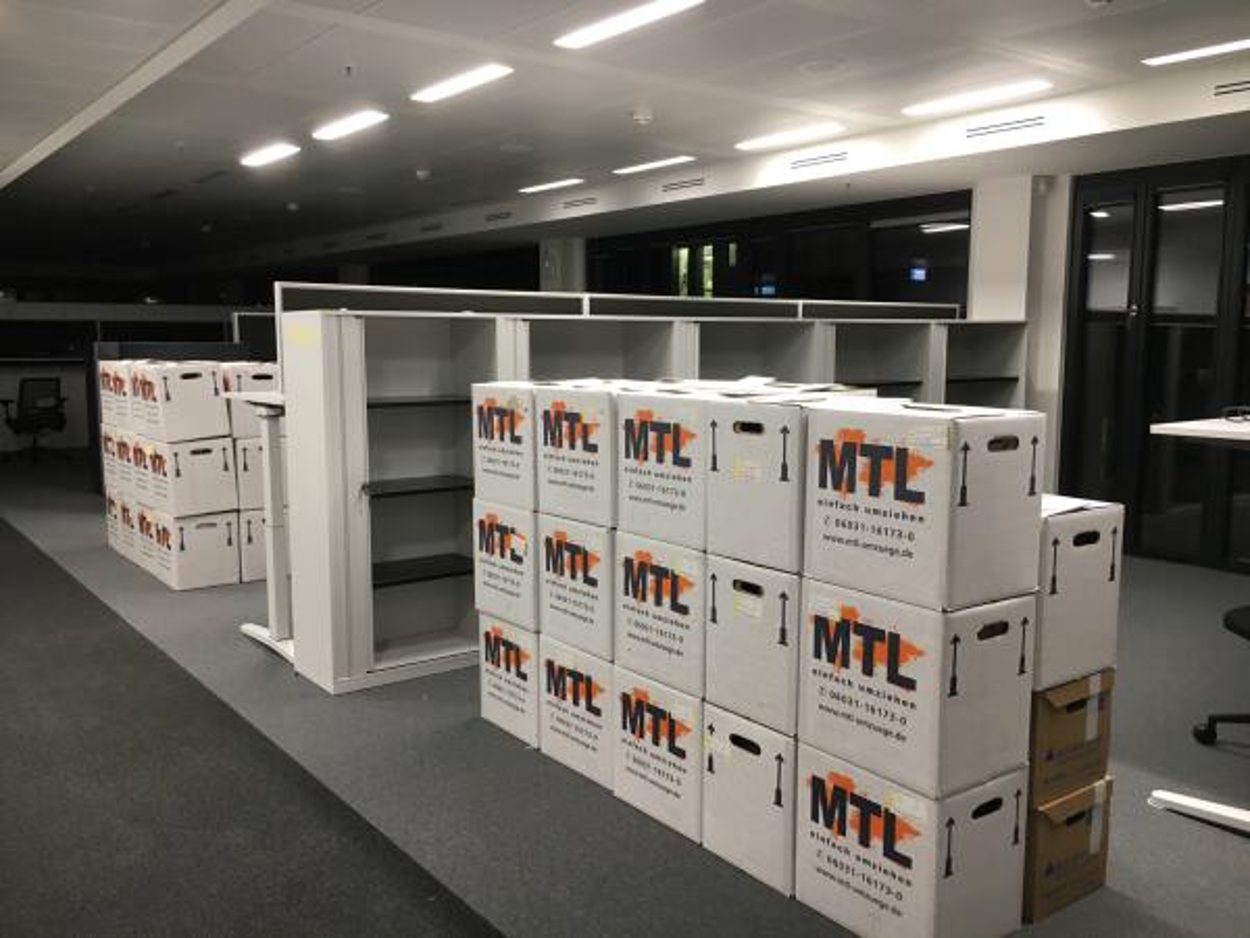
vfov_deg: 48.2
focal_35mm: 29
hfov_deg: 61.7
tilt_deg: -6.5
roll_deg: +0.4
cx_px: 625
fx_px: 1047
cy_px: 469
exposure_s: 1/33
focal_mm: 4.15
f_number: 2.2
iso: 125
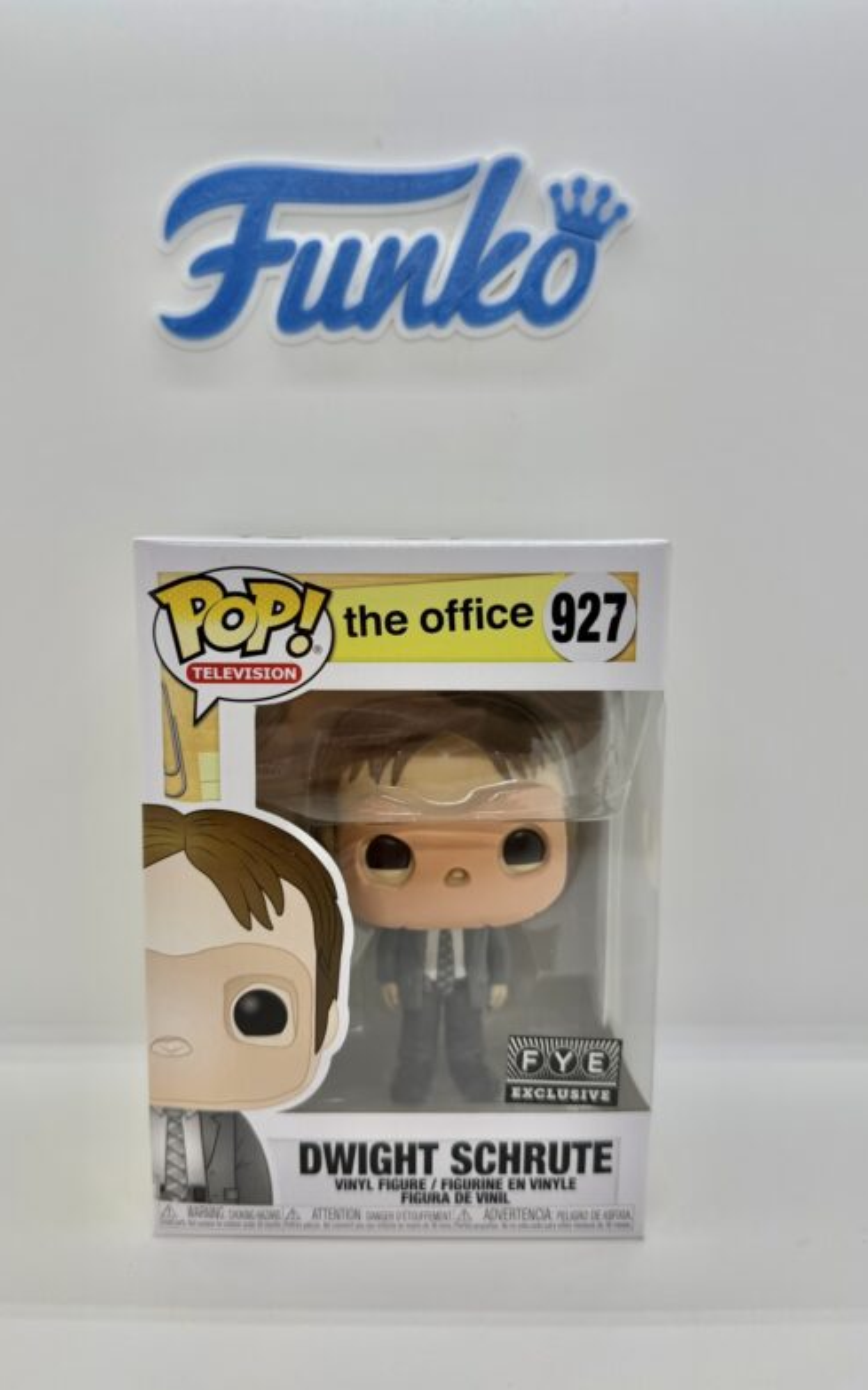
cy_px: 708
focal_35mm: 26
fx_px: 985
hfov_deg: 47.5
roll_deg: +0.5
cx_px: 401
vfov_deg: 70.4
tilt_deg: -5.5
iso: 80
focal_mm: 6.76
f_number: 1.78
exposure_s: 1/319
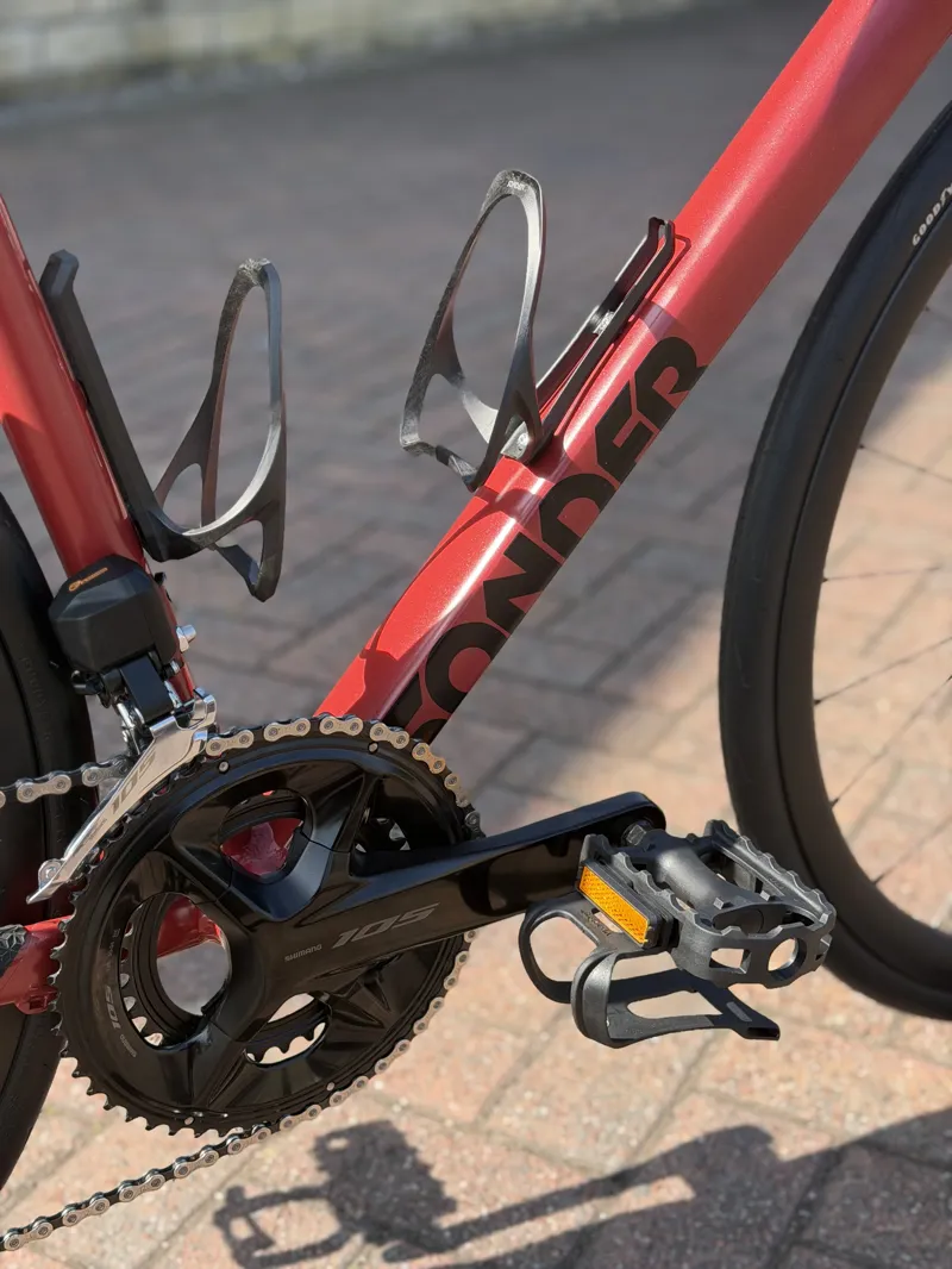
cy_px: 634
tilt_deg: -22.9
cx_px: 476
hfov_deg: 30.3
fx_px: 1759
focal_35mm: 48
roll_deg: -1.1
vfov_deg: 39.6
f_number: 1.78
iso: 80
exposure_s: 1/1285
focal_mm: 6.76
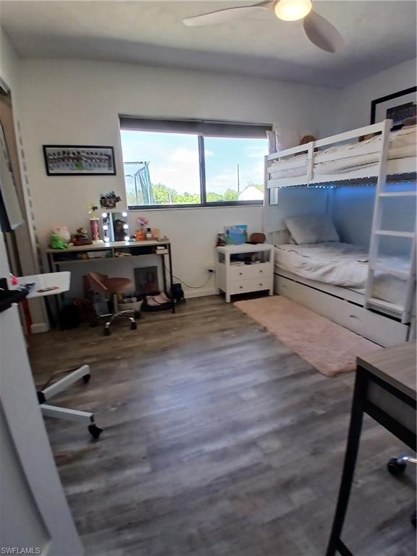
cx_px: 208
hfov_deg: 74.7
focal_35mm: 17
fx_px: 273
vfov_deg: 91.0
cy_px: 278
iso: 64
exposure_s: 1/60
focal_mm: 1.4
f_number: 2.2
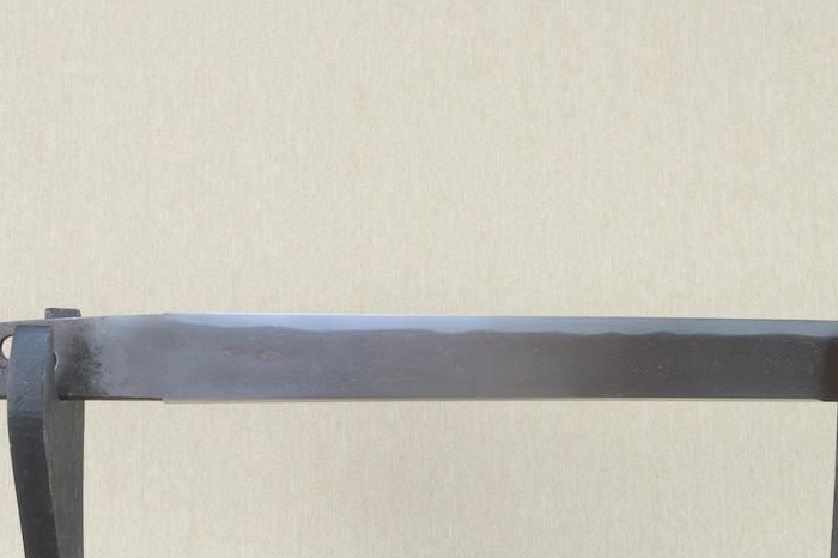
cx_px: 461
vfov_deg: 20.6
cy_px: 347
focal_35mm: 66
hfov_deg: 30.5
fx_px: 1536
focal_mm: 22
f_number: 11
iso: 400
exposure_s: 1/1.6
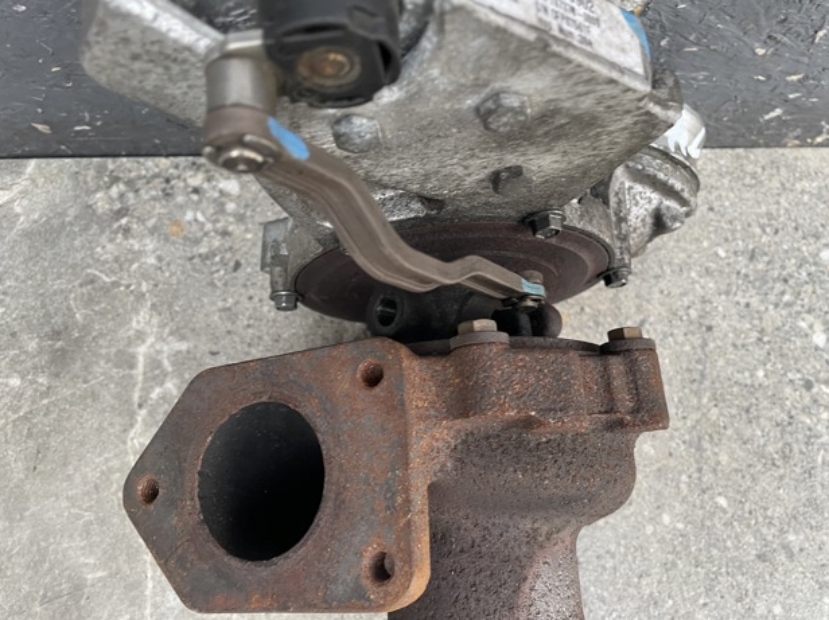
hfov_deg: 65.4
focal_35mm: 27
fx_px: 646
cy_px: 299
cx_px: 417
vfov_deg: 51.3
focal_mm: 4.2
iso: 125
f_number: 1.6
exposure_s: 1/64
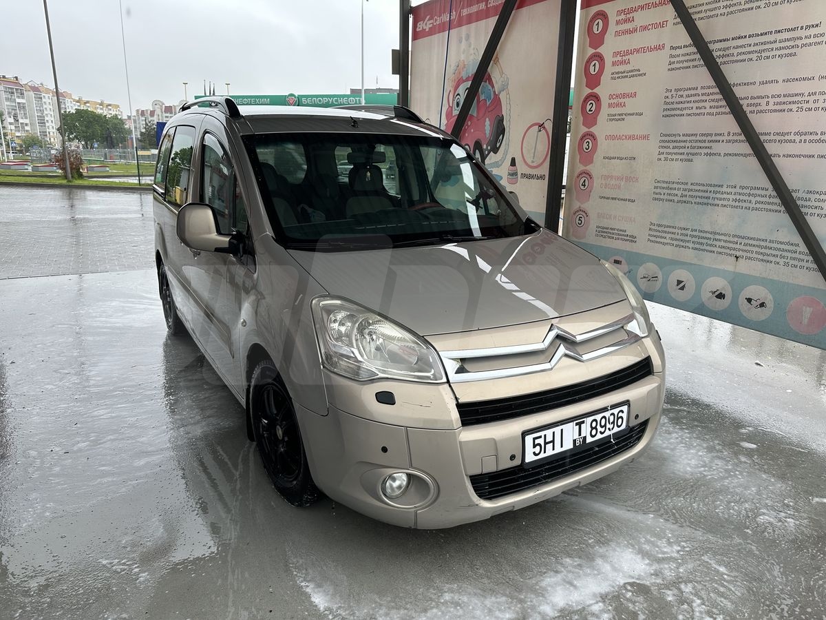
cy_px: 310
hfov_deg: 71.6
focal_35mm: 24
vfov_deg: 56.8
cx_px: 413
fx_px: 573
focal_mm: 6.86
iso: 80
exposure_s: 1/429
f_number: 1.78
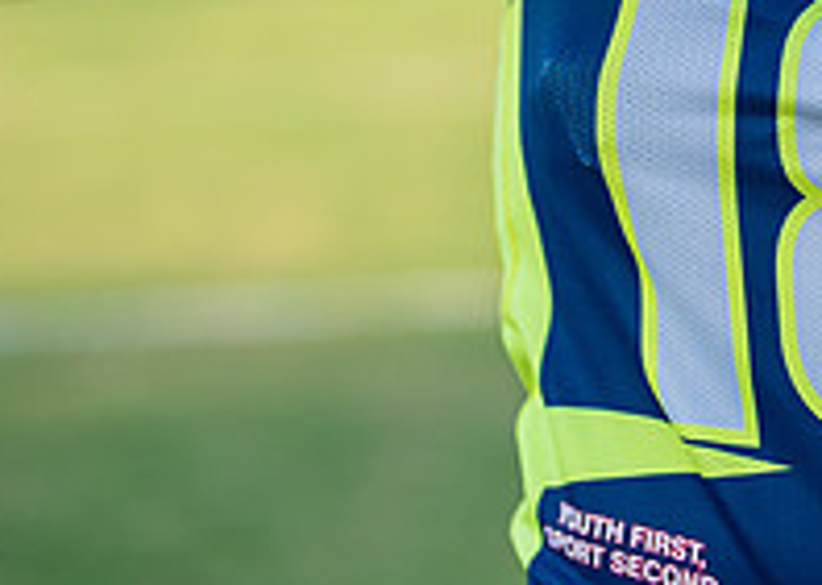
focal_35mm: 185
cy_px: -271
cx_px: 833
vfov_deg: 7.6
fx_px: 4314
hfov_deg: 10.8
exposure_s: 1/2500
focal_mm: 50
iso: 100
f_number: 1.2
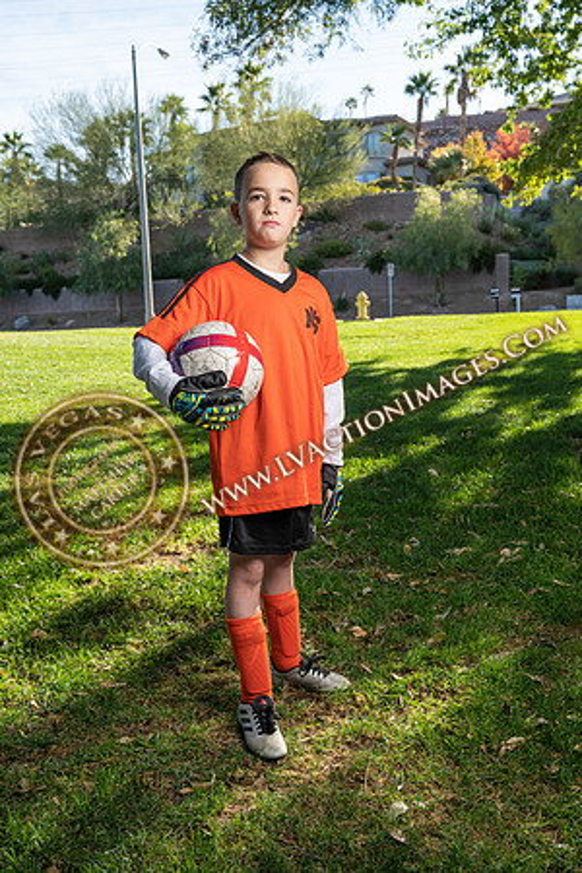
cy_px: 436
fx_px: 800
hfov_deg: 40.0
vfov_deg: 57.2
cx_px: 291
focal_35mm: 33
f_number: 5.6
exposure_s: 1/160
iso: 100
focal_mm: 33
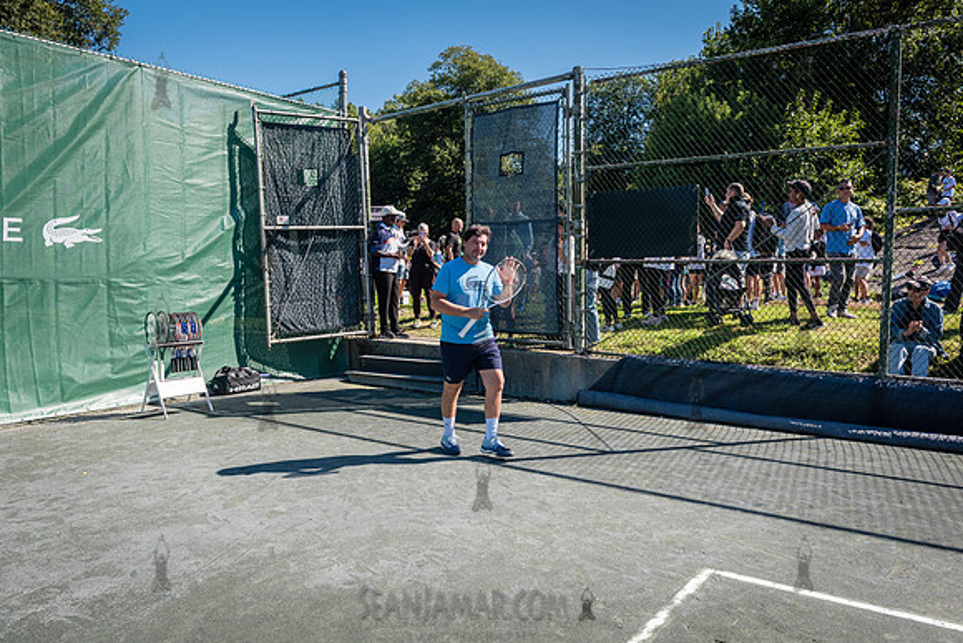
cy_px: 322
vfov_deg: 45.0
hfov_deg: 63.6
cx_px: 482
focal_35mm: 29
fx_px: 776
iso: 200
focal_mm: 29
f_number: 5.6
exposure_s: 1/400
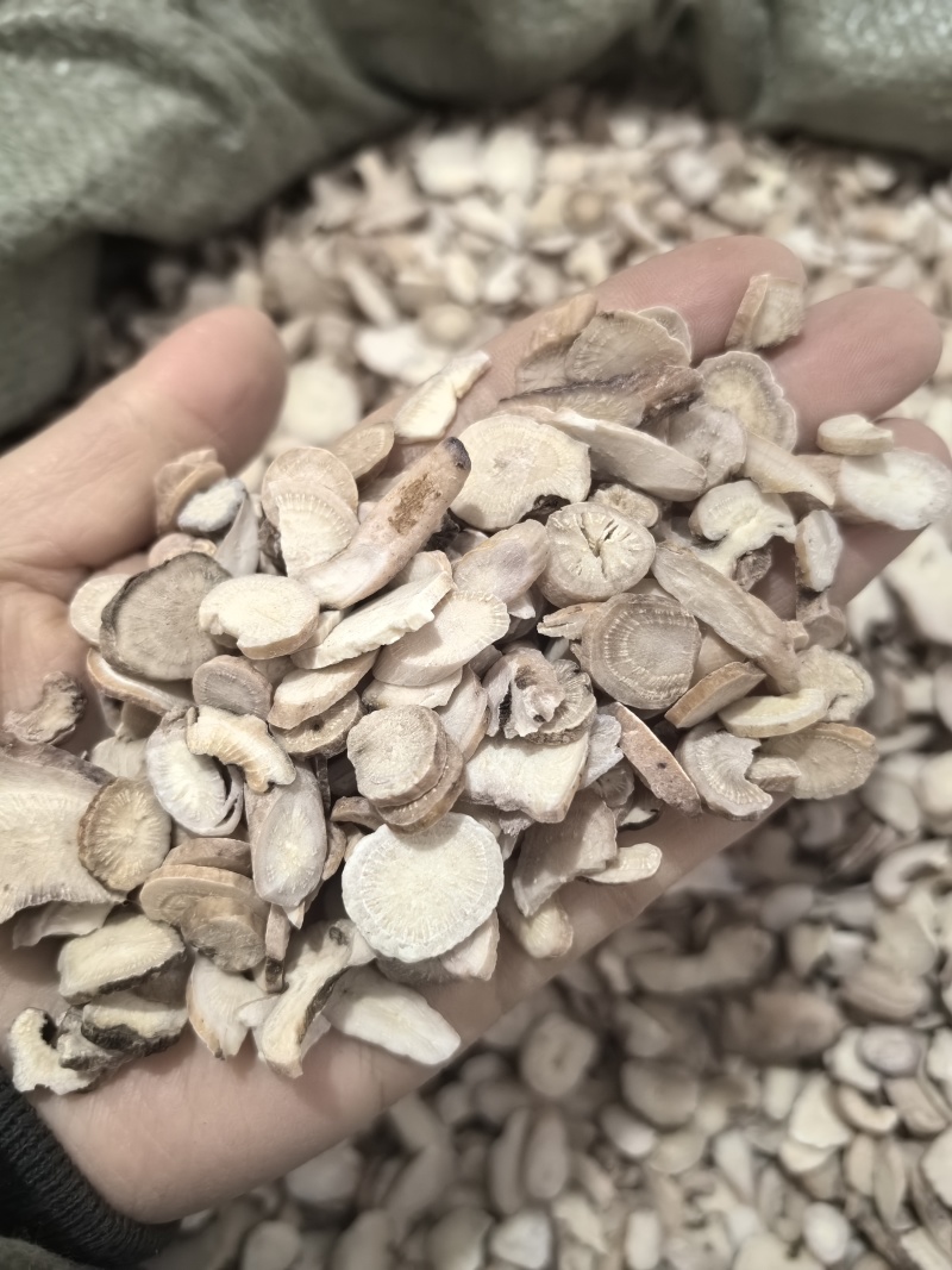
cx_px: 476
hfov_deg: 51.3
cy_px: 635
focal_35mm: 27
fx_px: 990
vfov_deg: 65.3
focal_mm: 6.35
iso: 800
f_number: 2
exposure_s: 1/100
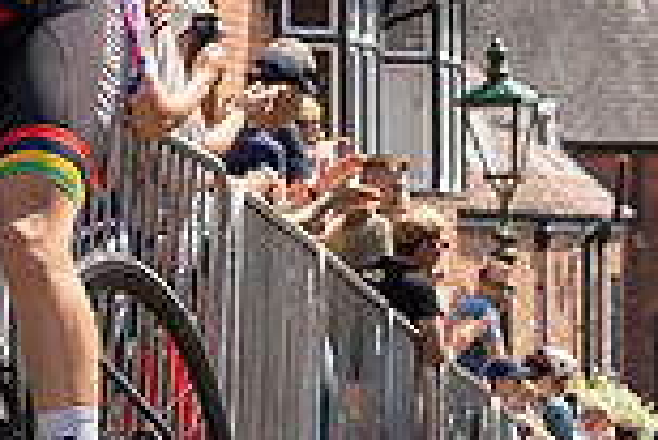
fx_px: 3696
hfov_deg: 10.0
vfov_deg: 6.8
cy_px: 76
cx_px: -96
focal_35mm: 202
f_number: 3.5
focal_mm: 38
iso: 160
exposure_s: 1/2500
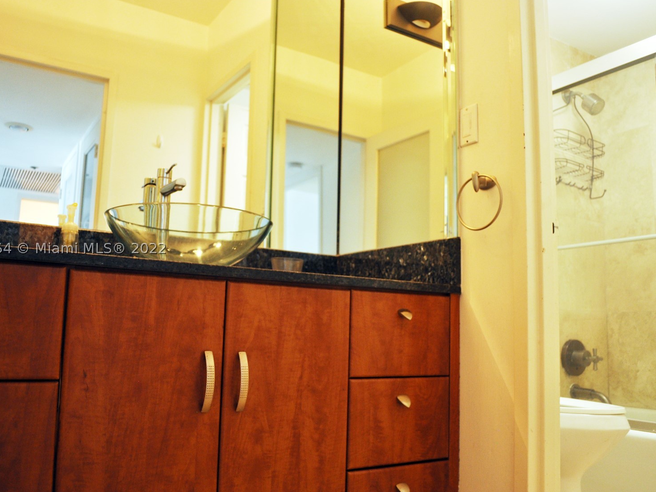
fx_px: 569
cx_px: 306
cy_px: 248
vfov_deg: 46.8
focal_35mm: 30
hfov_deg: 59.9
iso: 400
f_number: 3.5
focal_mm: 18
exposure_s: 1/50
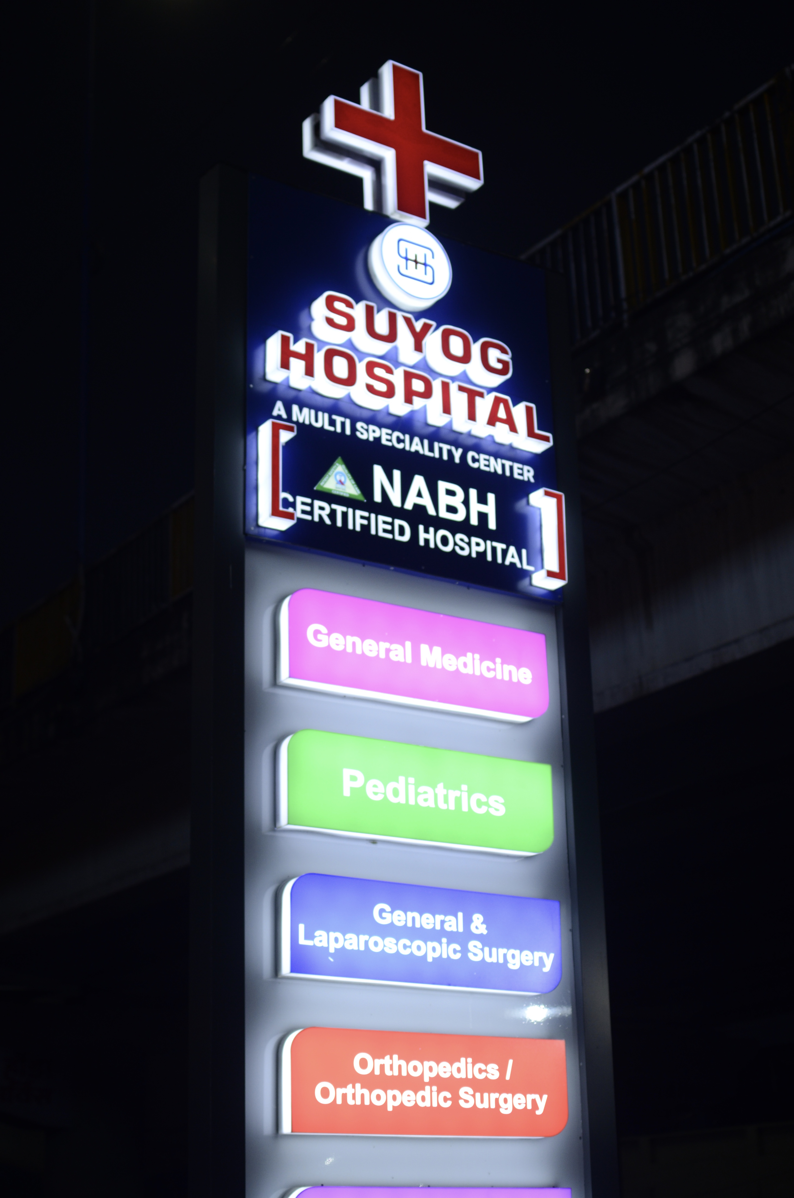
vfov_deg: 37.9
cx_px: 397
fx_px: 1745
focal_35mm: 52
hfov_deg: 25.6
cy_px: 599
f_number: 2.8
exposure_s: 1/200
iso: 320
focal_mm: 35
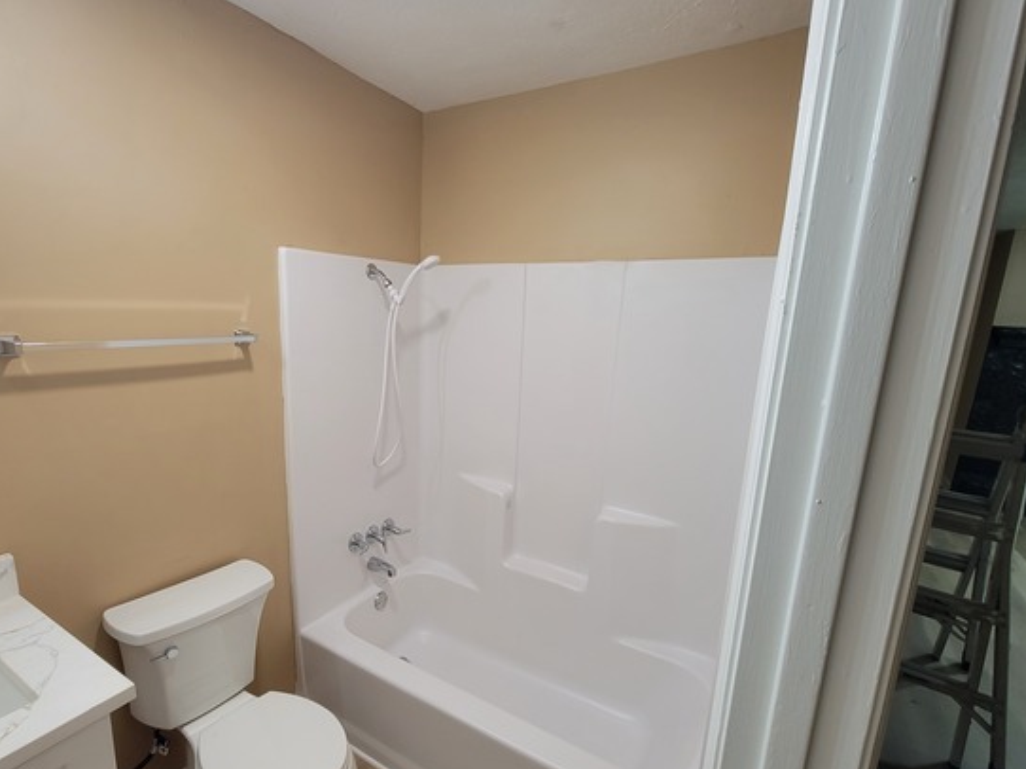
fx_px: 474
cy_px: 411
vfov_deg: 78.0
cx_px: 463
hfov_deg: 94.2
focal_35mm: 16
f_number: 2.2
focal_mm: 2.2
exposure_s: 1/60
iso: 160
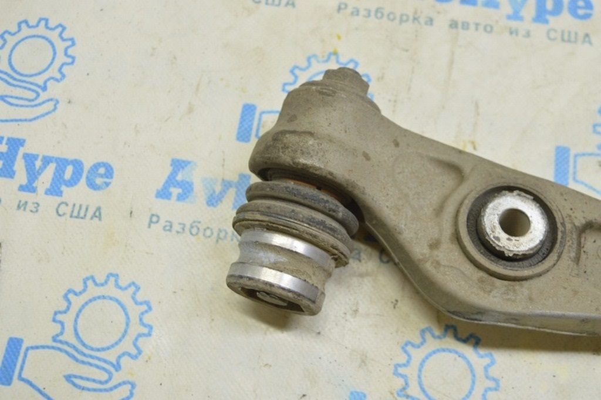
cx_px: 300
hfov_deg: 45.0
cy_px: 200
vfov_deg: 30.8
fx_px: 726
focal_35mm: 44
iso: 400
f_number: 5.6
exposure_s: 1/20
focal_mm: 29
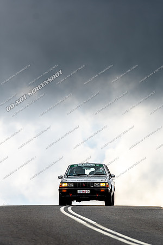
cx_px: 82
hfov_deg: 4.6
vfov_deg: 6.9
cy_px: 122
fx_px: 2037
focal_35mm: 300
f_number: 4
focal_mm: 200
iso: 200
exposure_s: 1/1600
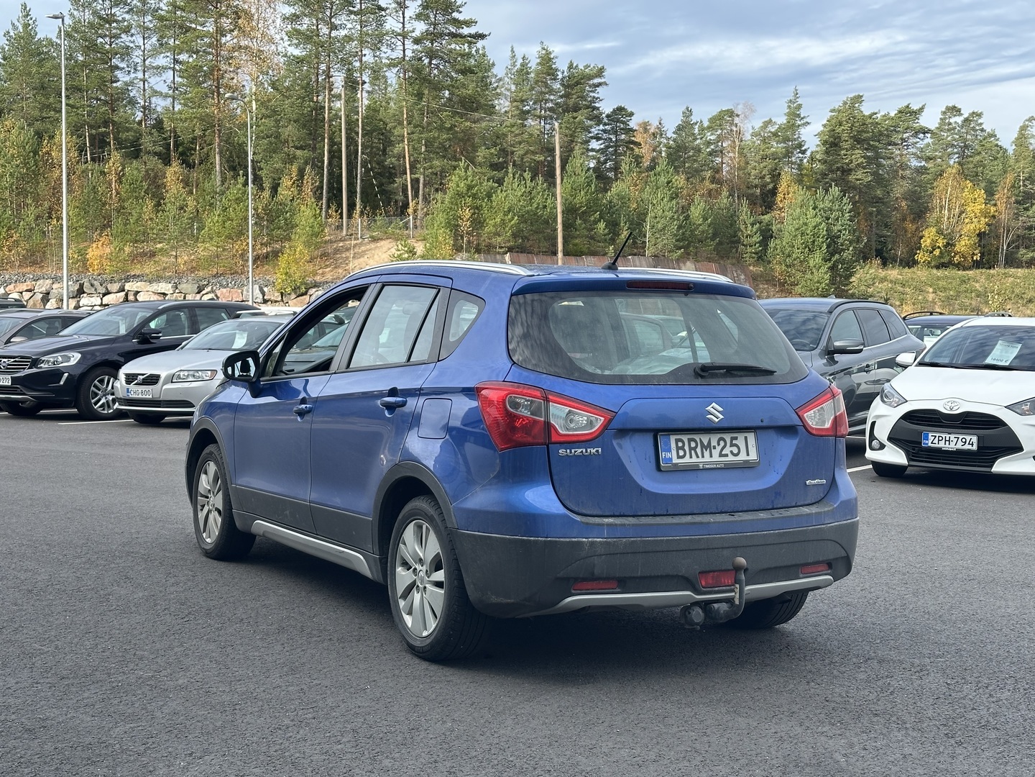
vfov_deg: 30.3
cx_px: 518
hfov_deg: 39.7
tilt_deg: -3.9
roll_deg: -0.1
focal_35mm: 48
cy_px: 388
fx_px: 1435
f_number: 1.78
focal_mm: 6.86
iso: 64
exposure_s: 1/612
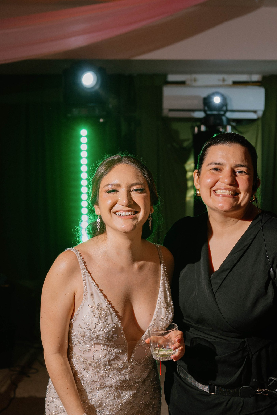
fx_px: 784
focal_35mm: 68
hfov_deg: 20.0
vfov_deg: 29.1
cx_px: 171
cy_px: 323
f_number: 3.2
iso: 250
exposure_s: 1/160
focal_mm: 35
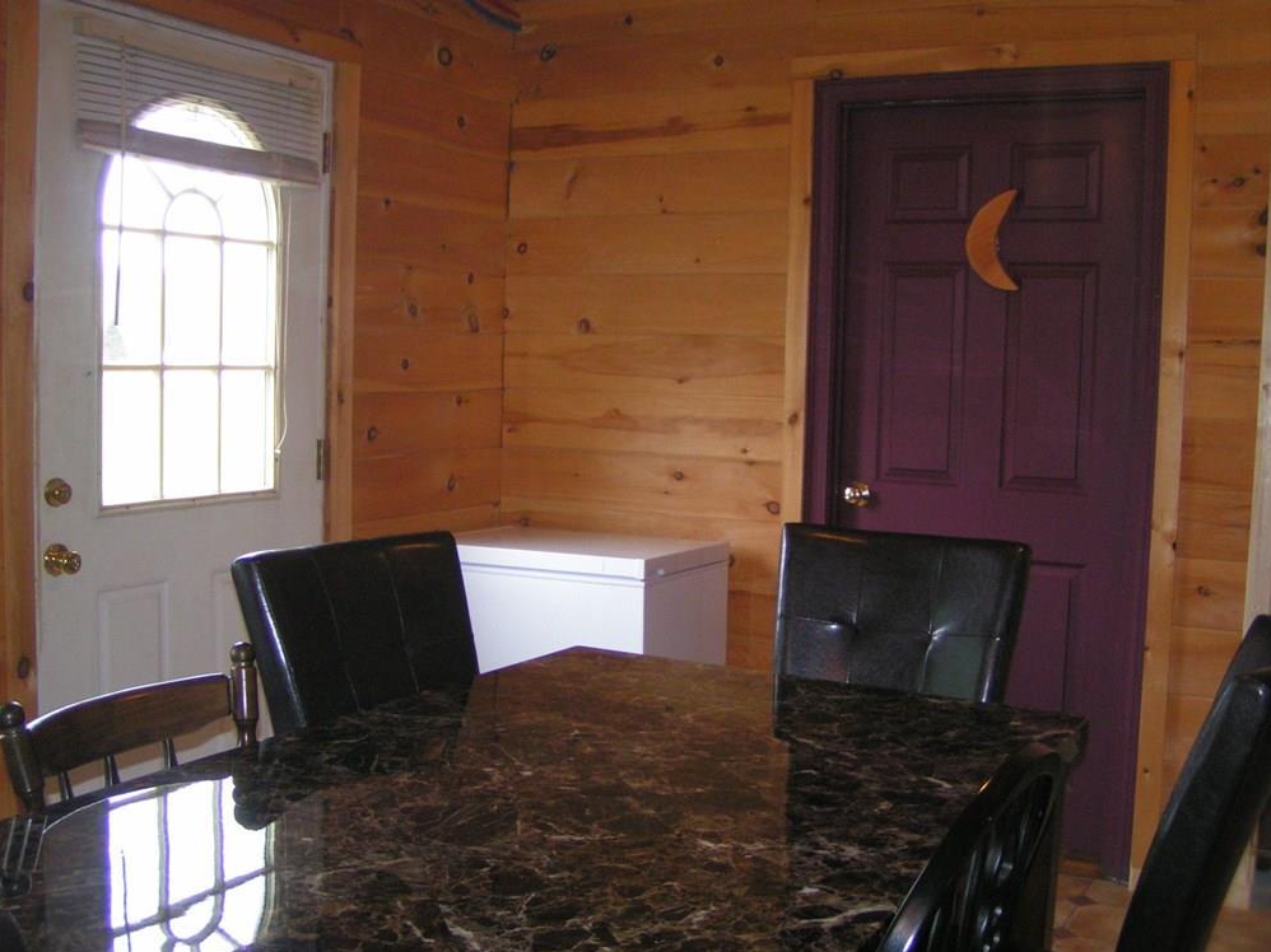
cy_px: 468
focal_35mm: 39
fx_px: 1432
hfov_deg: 47.9
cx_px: 623
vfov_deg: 36.8
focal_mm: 5.8
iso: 200
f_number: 2.8
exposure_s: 1/40
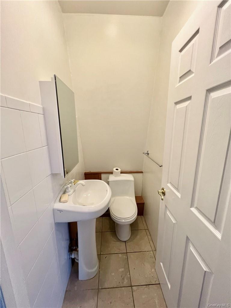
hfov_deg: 89.9
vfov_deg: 106.2
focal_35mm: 13
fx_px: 116
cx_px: 116
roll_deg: +1.8
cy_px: 154
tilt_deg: -9.8
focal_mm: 1.57
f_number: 1.8
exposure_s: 1/60
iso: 200
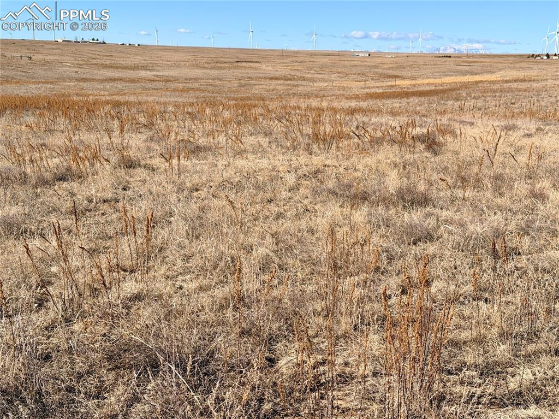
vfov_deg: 30.2
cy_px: 210
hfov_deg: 39.7
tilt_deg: -11.3
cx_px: 280
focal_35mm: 48
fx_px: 775
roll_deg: -1.3
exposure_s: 1/5587
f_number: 1.78
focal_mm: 6.76
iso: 64
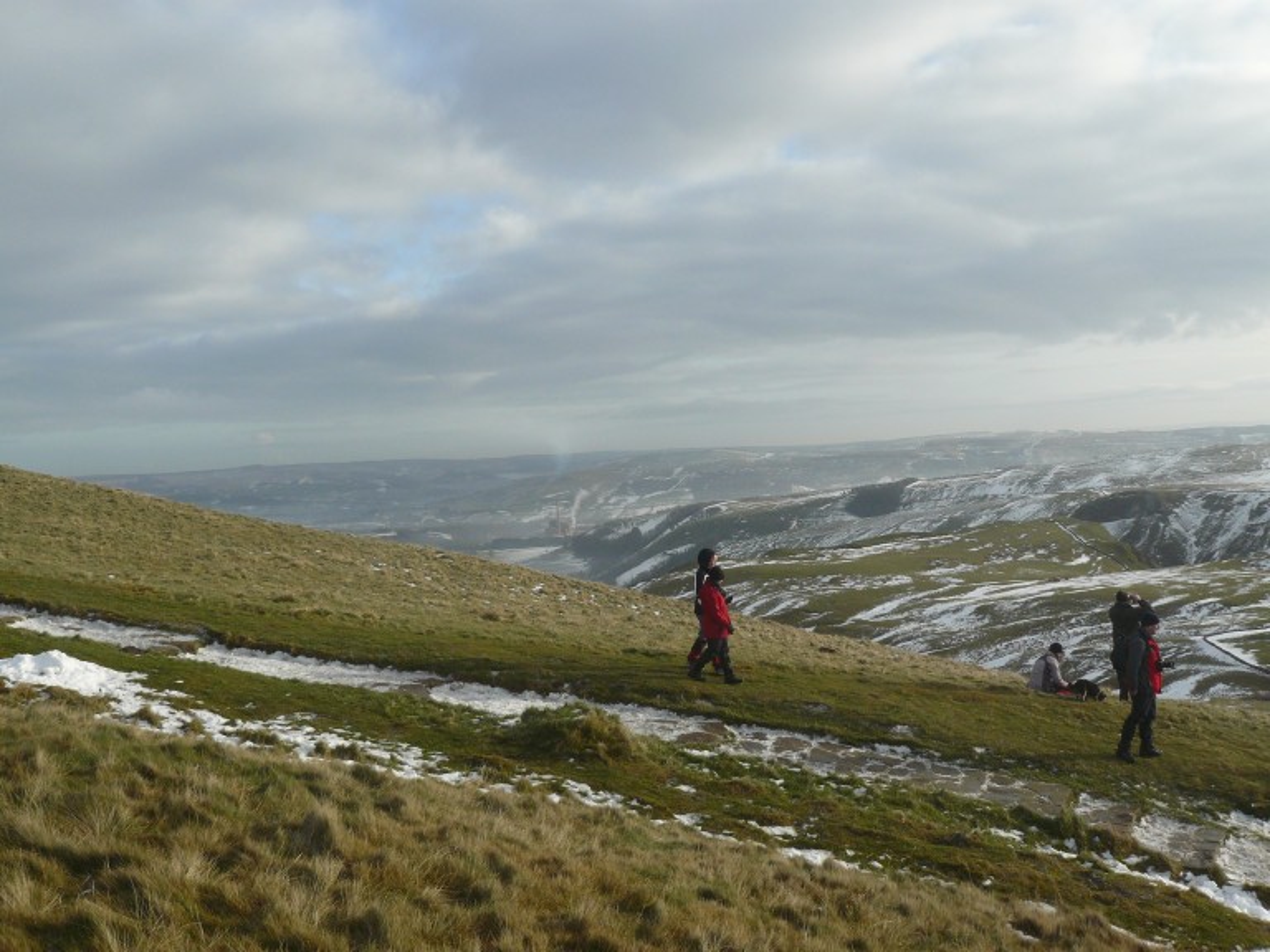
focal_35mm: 36
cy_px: 476
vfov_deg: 39.7
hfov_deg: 51.4
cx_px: 635
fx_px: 1321
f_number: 5.6
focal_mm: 6
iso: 100
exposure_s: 1/320
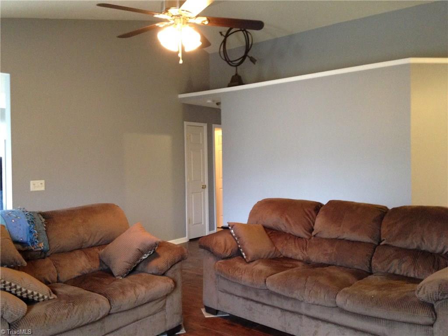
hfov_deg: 55.4
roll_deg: +0.4
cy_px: 168
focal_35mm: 33
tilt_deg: -0.4
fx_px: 427
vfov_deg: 42.9
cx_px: 224
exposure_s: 1/15
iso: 320
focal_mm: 4.12
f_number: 2.4
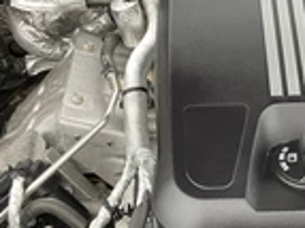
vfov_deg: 18.0
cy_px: 177
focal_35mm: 81
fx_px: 713
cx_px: 264
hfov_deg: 23.6
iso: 64
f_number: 1.8
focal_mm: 3
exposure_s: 1/113
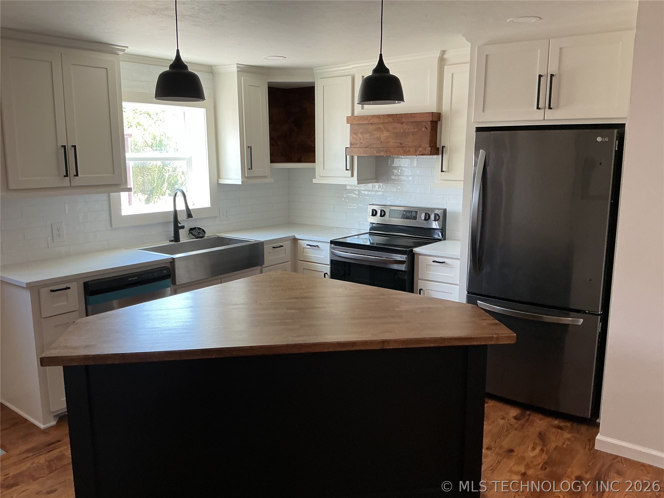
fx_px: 556
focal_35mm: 29
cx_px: 332
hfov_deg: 61.7
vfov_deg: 48.2
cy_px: 249
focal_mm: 3
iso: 64
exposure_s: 1/60
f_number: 1.8
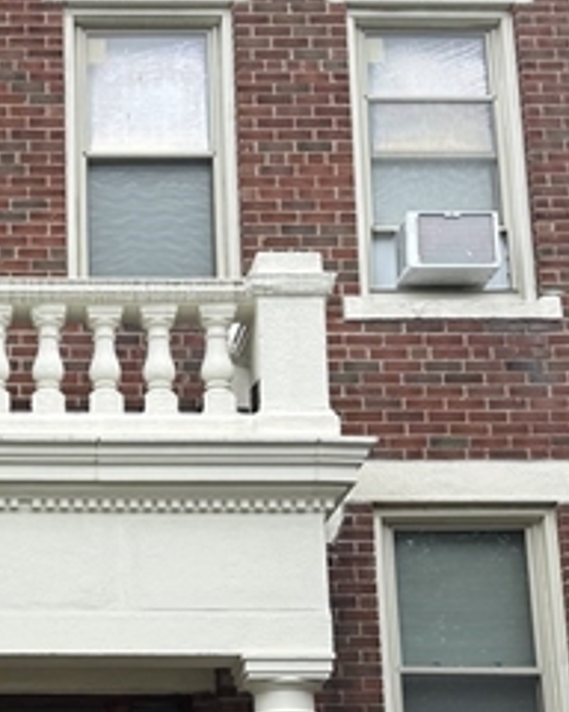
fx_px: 1579
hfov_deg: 19.9
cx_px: 9
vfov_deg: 25.0
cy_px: 549
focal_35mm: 75
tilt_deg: +16.4
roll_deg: +0.3
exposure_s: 1/2169
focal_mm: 6.76
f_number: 1.78
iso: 80
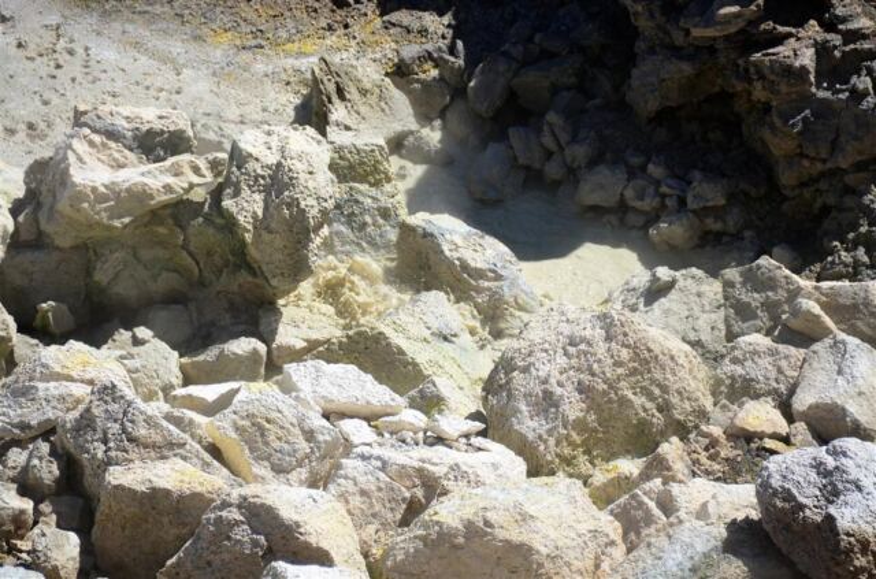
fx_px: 6188
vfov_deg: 5.4
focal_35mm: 255
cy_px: 290
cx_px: 438
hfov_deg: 8.1
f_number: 5.6
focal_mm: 170
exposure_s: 1/1000
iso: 200
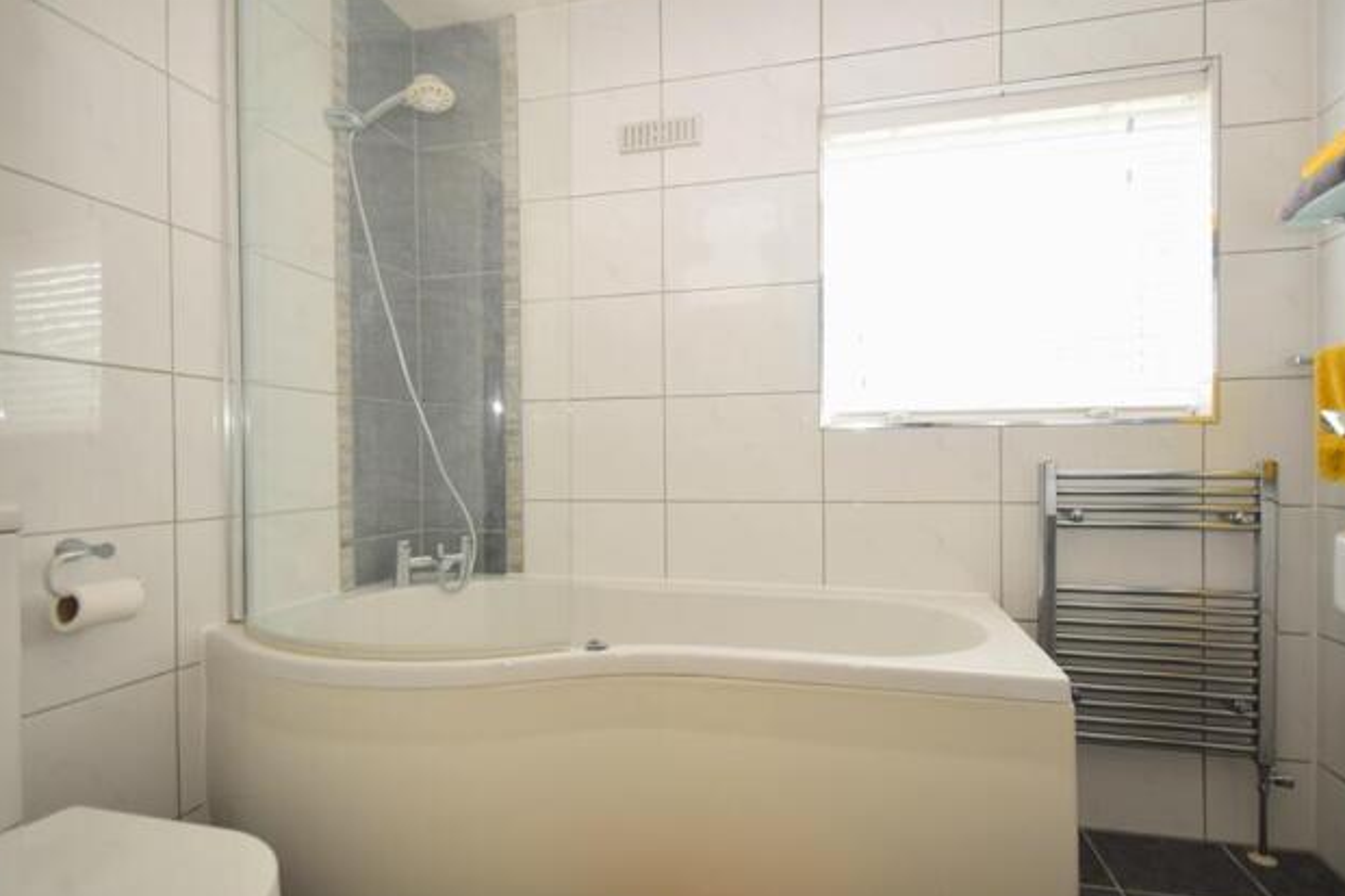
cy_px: 457
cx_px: 692
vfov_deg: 66.6
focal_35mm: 18
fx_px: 682
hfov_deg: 89.2
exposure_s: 1/8
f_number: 5.6
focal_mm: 11.5
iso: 400
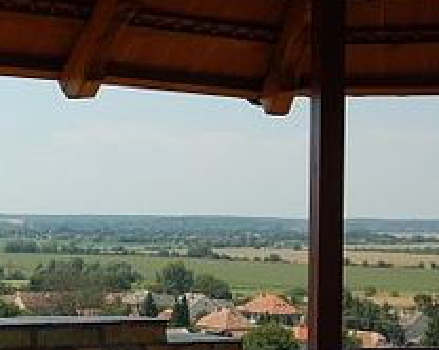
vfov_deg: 18.3
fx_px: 1089
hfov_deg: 22.4
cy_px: 190
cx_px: 68
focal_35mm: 84
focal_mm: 31
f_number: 9
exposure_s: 1/320
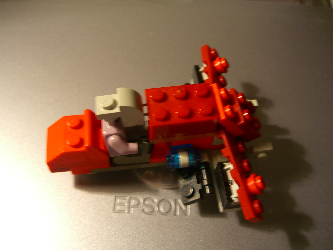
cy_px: 125
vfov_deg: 37.7
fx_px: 366
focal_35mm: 38
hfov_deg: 49.0
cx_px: 166
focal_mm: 7.9
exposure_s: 1/13
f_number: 2.8
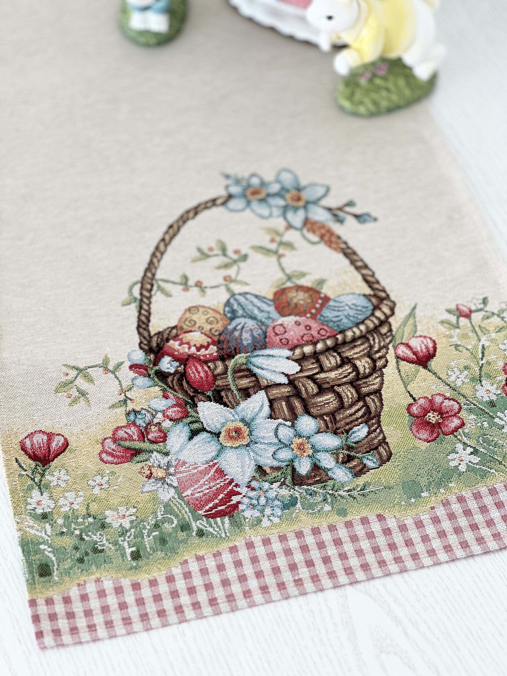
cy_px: 338
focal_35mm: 77
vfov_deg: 25.3
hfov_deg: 19.1
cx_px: 254
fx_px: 1504
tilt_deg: -48.9
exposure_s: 1/121
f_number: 2.8
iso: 160
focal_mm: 9
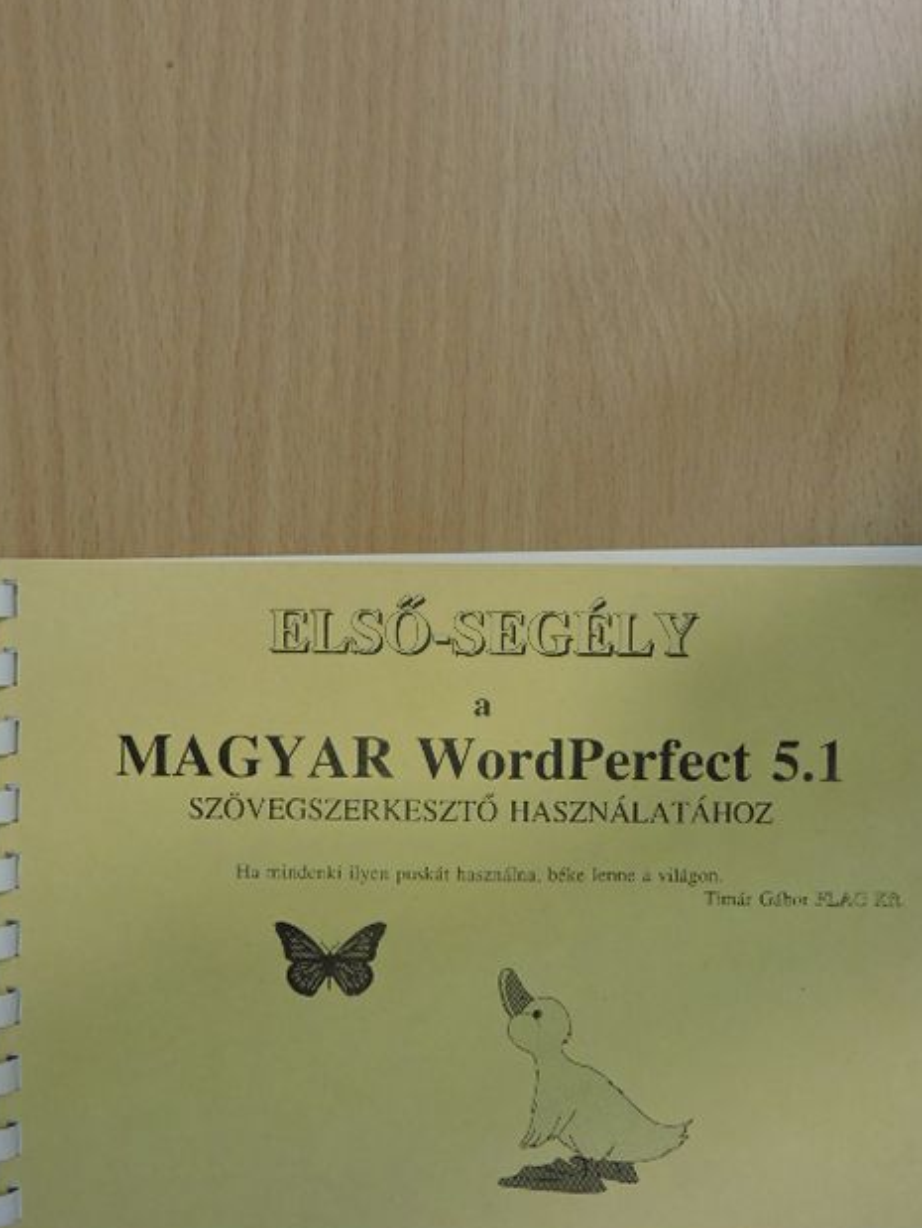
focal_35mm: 31
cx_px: 466
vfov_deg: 58.3
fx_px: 1100
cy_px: 623
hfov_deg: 45.5
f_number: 3.5
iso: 400
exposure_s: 1/20
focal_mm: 5.4
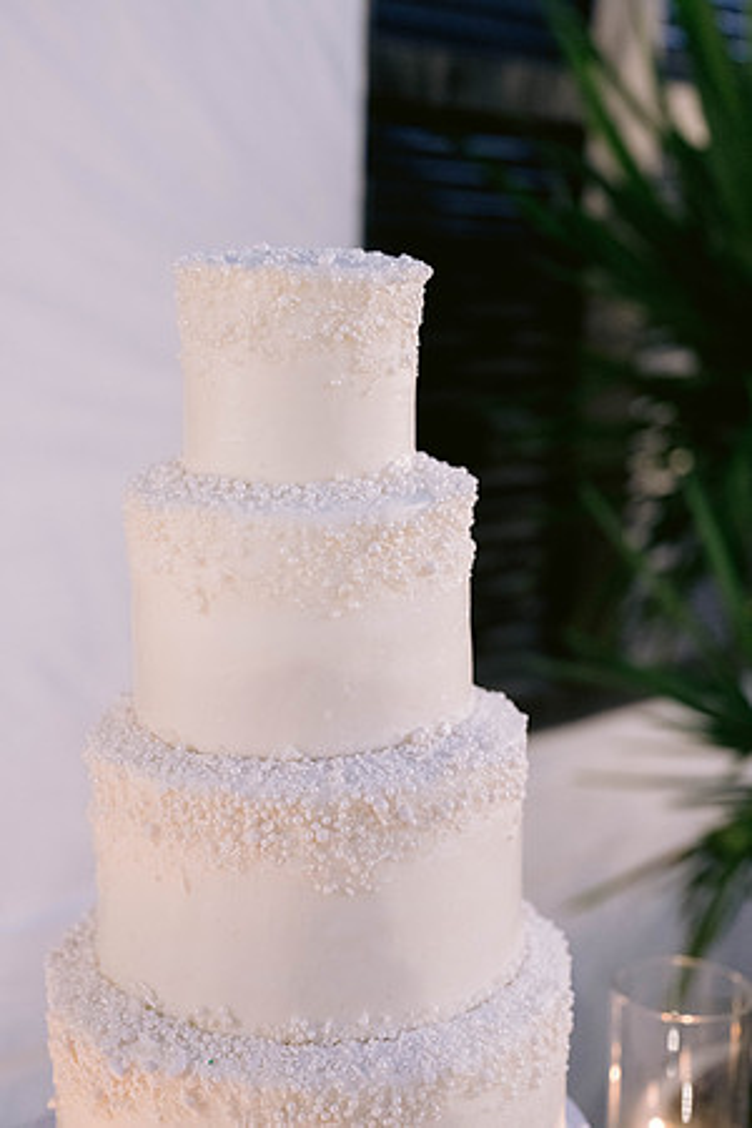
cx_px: 376
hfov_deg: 27.0
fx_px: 1567
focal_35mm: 50
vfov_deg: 39.6
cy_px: 564
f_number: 2.8
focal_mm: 50
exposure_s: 1/100
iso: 2500
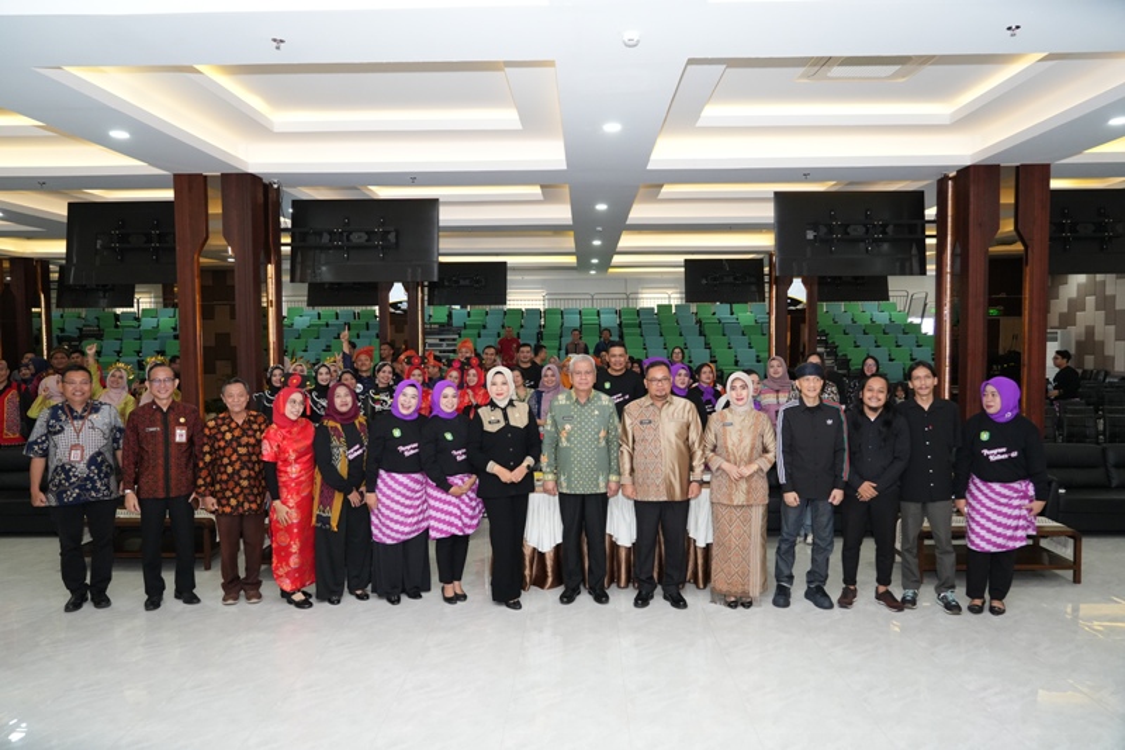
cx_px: 562
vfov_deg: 51.3
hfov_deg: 71.5
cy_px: 375
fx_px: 781
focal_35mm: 25
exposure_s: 1/200
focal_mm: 25
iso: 3200
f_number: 4
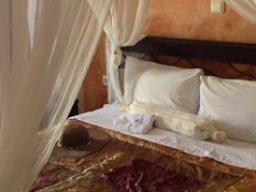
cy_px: 119
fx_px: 533
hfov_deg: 27.0
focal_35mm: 72
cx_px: 105
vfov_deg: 20.4
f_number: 2.4
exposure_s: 1/24
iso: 64
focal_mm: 4.28
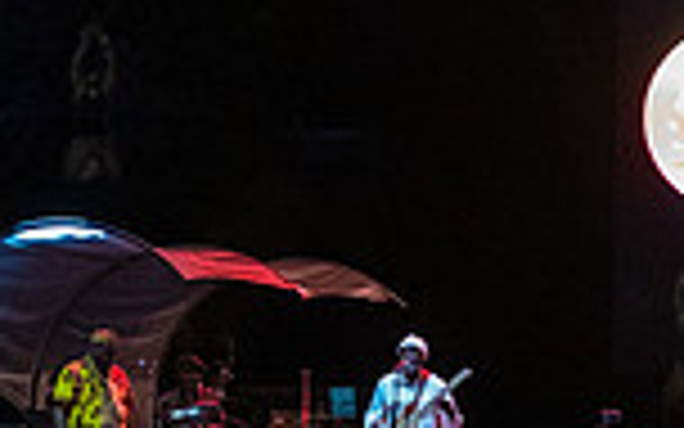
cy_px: 322
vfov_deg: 6.3
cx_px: 745
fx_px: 3859
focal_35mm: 207
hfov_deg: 10.0
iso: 6400
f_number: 4
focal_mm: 48
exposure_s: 1/320
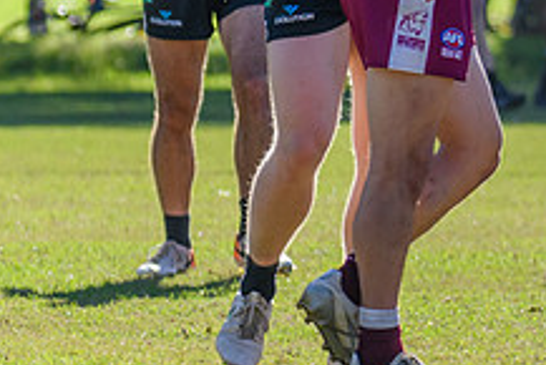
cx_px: 1158
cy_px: 5
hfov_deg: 2.1
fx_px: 15207
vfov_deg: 1.4
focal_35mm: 1002
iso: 800
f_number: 6.3
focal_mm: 210
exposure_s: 1/1600
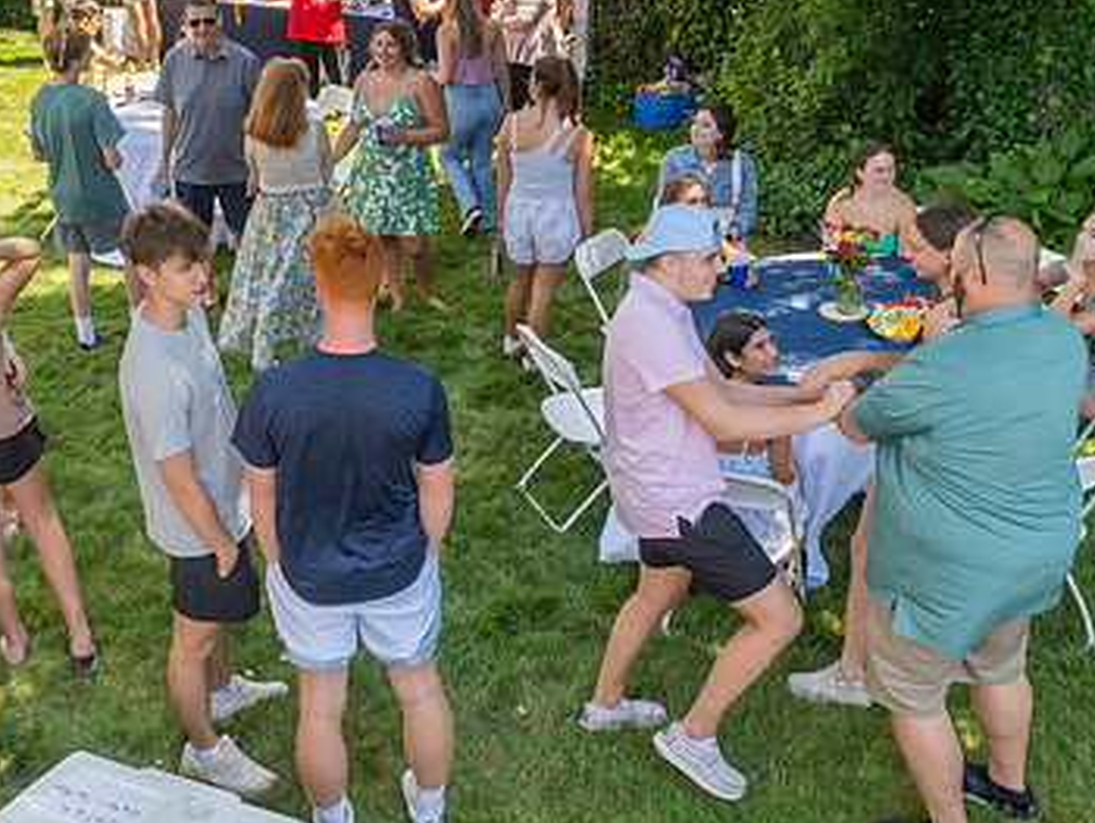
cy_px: 239
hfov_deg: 43.5
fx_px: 1361
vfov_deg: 33.2
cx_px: 422
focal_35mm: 43
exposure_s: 1/1000
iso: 640
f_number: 4
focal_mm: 18
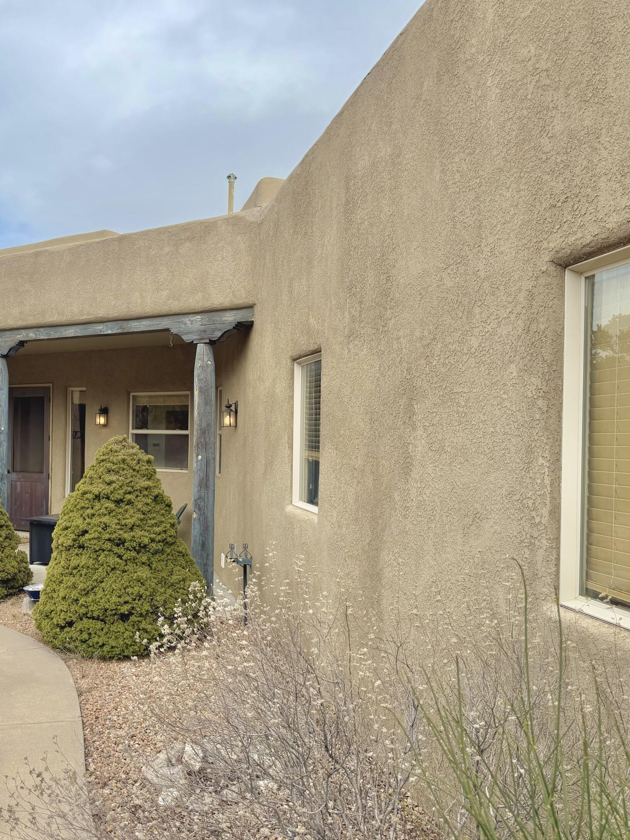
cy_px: 428
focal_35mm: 33
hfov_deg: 42.3
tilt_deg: -0.1
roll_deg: -0.6
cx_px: 208
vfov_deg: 55.4
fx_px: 801
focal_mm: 6.76
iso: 80
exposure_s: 1/2445
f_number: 1.78
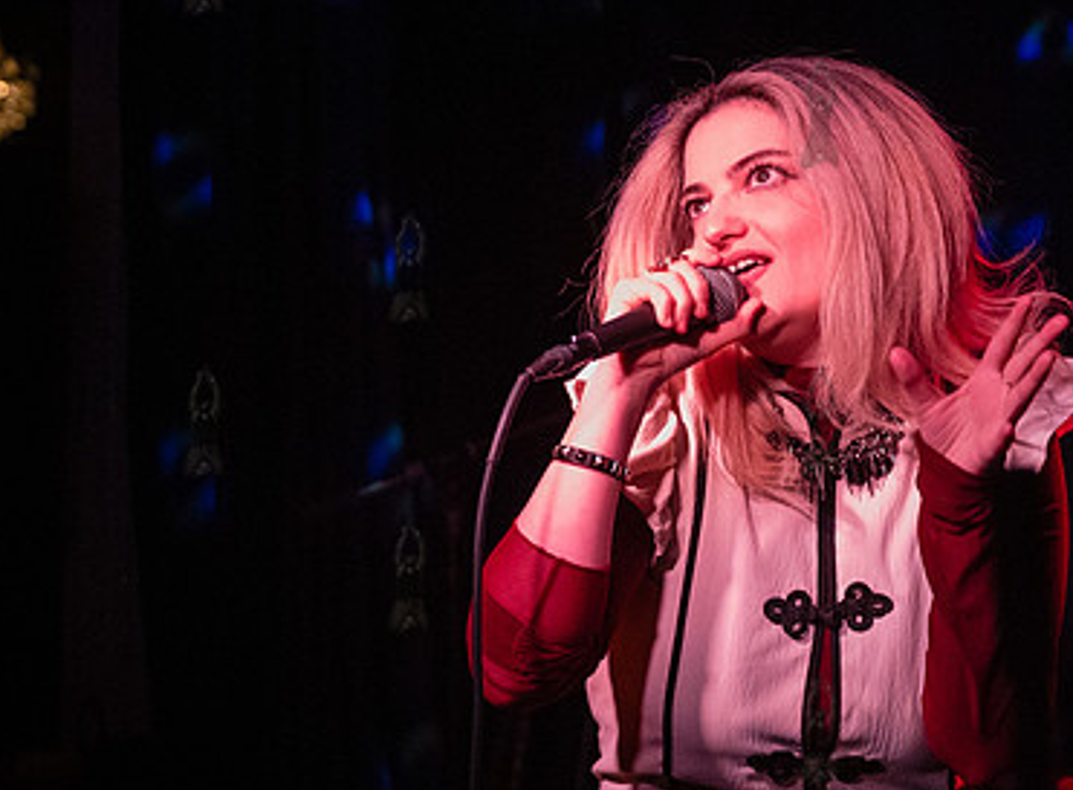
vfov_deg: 15.2
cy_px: 327
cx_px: 772
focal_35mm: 96
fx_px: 2956
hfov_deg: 20.5
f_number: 3.2
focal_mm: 50
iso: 12800
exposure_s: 1/400
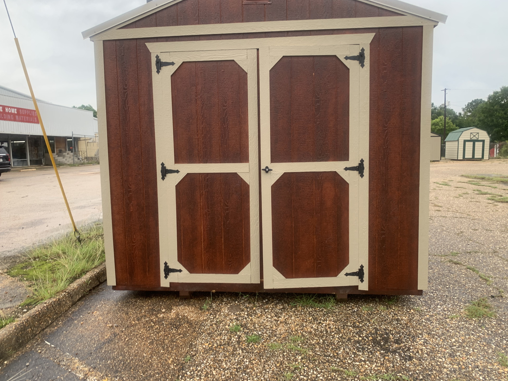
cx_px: 246
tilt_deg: -8.8
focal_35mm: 27
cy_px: 185
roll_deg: +3.1
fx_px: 396
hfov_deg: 65.3
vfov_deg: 51.3
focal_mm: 4.25
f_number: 1.8
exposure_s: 1/121
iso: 25
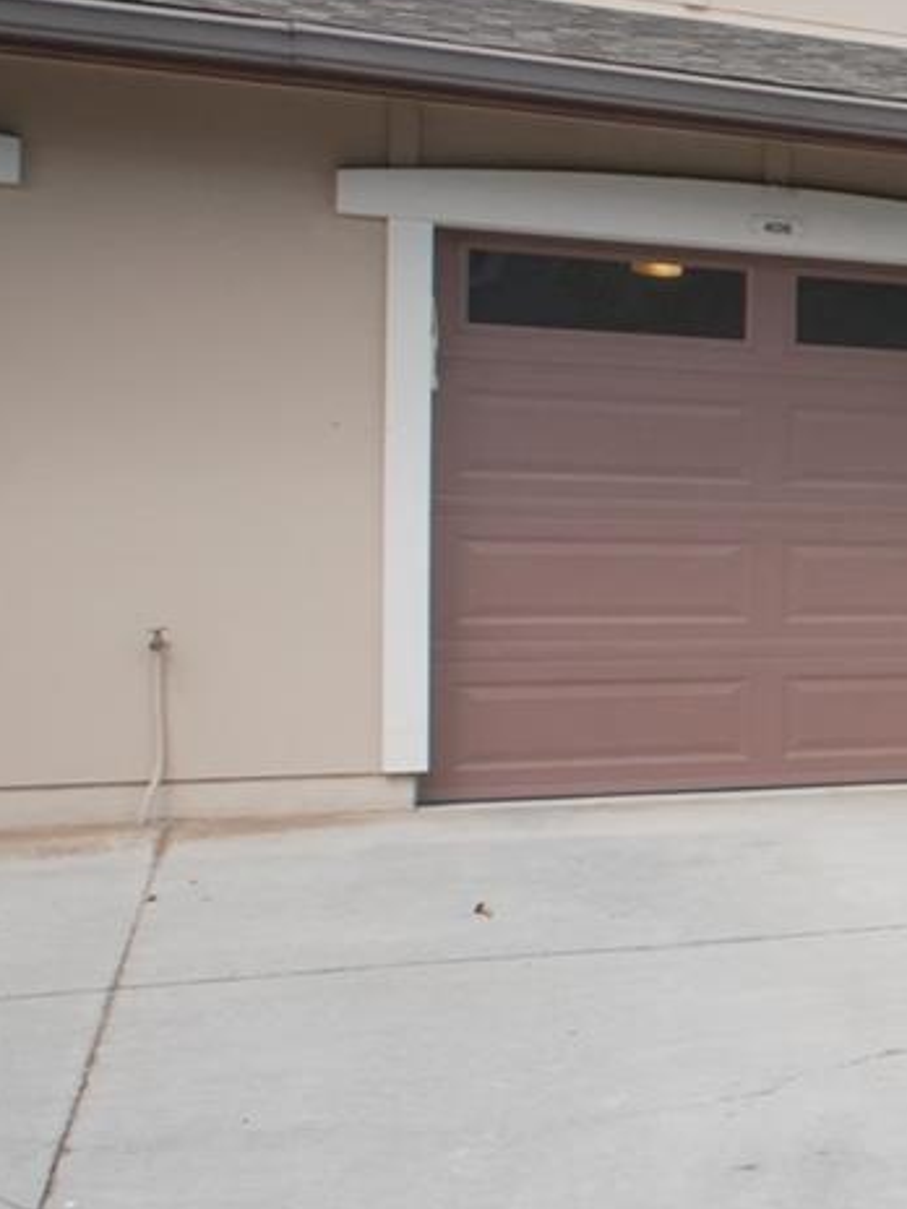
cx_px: 1616
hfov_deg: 19.9
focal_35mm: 55
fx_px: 1909
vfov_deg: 35.1
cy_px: 560
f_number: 16
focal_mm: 11
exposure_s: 1/200
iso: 800
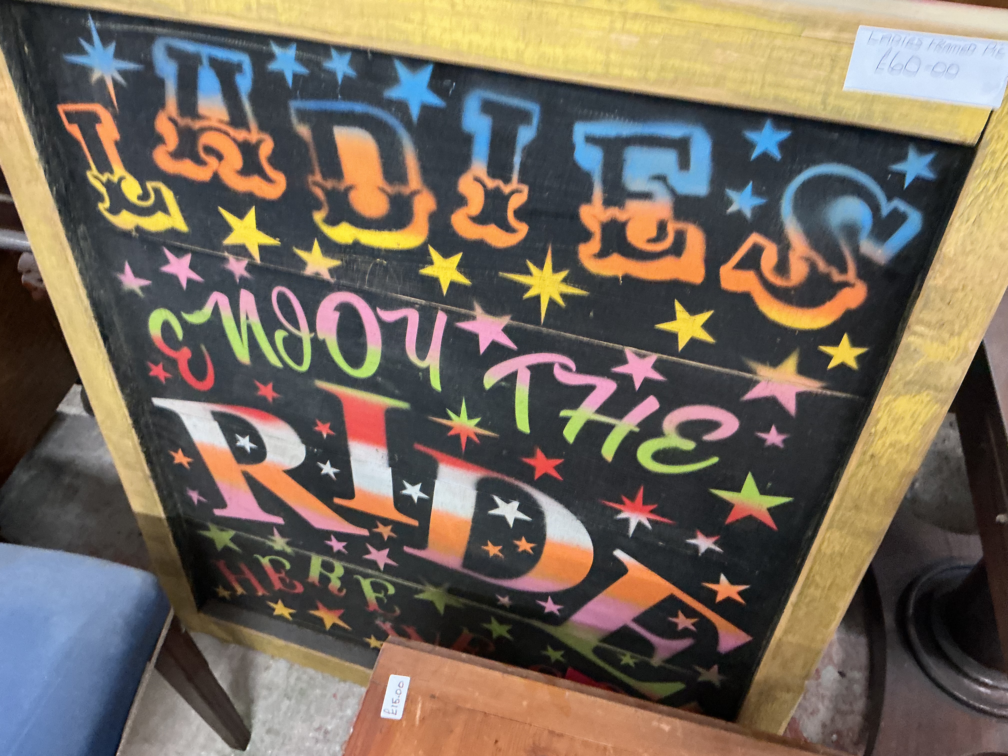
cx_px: 504
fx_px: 844
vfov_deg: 48.2
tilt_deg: -49.9
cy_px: 378
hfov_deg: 61.7
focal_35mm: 29
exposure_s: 1/30
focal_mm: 3
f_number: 1.8
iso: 250
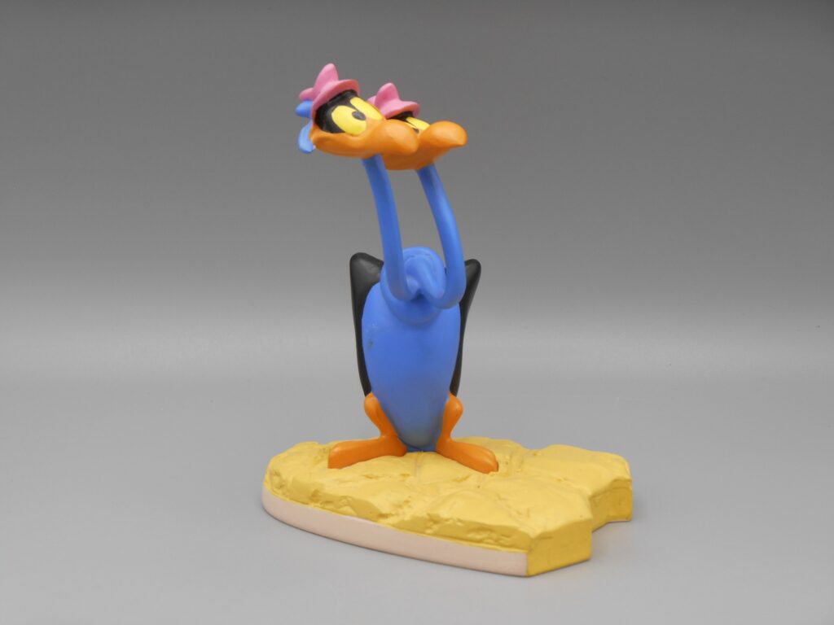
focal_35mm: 70
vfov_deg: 21.0
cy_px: 312
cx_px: 417
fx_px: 1687
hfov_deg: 27.8
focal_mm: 12.5
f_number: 4.5
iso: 80
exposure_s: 1/60
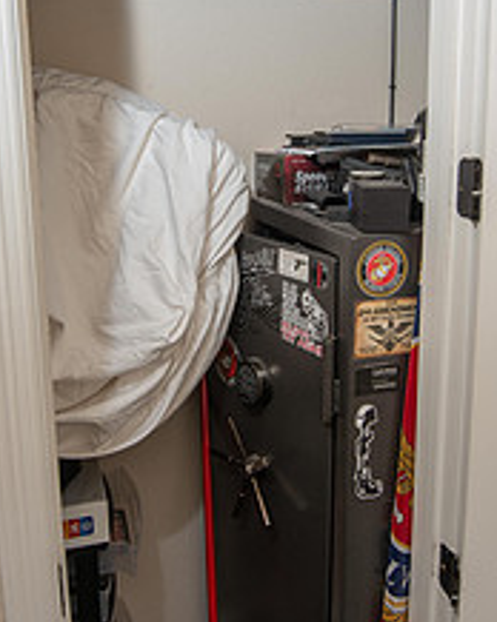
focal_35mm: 31
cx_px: 223
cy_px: 217
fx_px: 571
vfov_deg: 56.2
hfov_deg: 47.0
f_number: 4
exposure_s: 1/40
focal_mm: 16
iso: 320
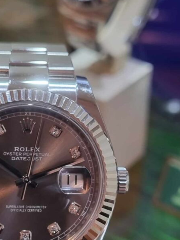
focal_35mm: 52
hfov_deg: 27.4
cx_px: 30
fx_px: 361
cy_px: 191
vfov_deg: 35.7
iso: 80
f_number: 1.8
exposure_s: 1/100
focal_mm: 5.4
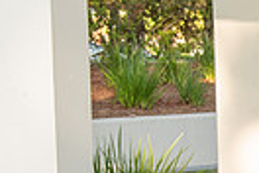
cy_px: 172
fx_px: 1108
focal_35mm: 154
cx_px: 510
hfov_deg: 12.0
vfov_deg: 8.9
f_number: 5.6
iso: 400
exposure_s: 1/200
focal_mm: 35
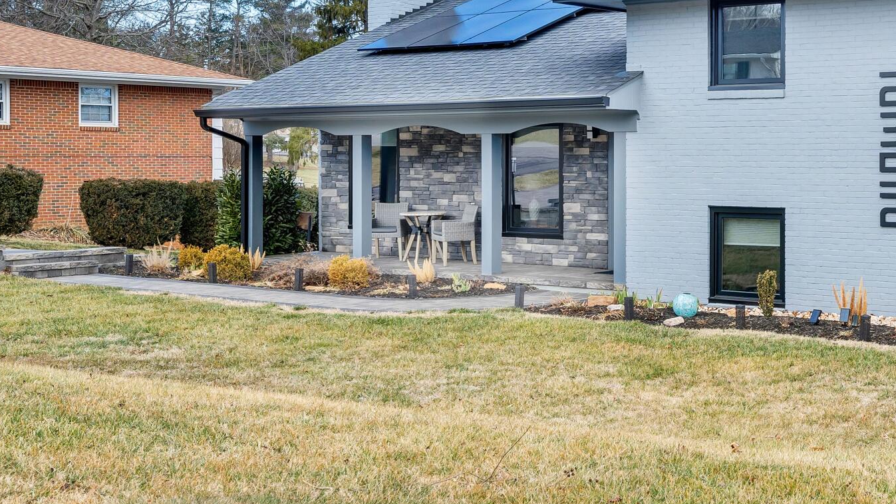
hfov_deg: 35.4
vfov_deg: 21.4
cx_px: 779
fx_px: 1331
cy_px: 175
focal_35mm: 56
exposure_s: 1/200
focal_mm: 24
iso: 400
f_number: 9
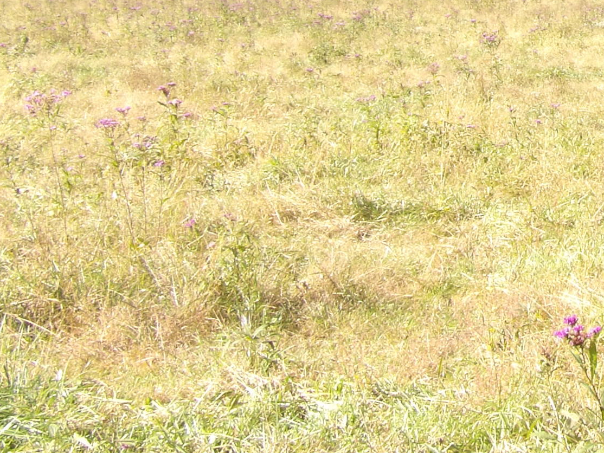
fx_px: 1832
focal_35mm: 105
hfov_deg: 17.8
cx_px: 733
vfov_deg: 13.8
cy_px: -44
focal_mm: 7
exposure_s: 1/60
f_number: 7.4
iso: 100
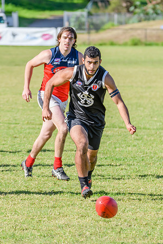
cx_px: 99
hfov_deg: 3.5
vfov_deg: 5.3
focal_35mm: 388
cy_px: 94
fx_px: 2638
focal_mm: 210
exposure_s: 1/2000
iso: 800
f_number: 6.3
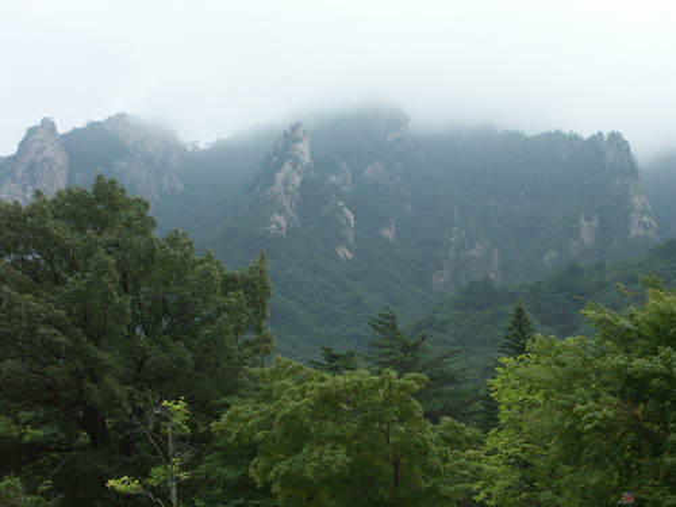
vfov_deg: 21.9
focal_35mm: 67
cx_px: 338
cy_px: 254
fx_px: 1308
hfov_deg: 29.0
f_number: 5.6
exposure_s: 1/250
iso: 100
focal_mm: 17.18
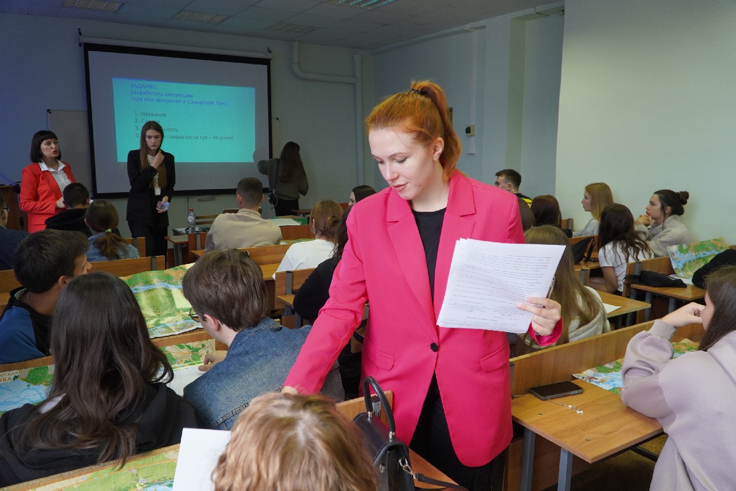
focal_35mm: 27
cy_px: 246
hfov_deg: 67.4
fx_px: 552
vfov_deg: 47.9
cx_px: 368
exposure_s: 1/160
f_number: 4
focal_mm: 18
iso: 800
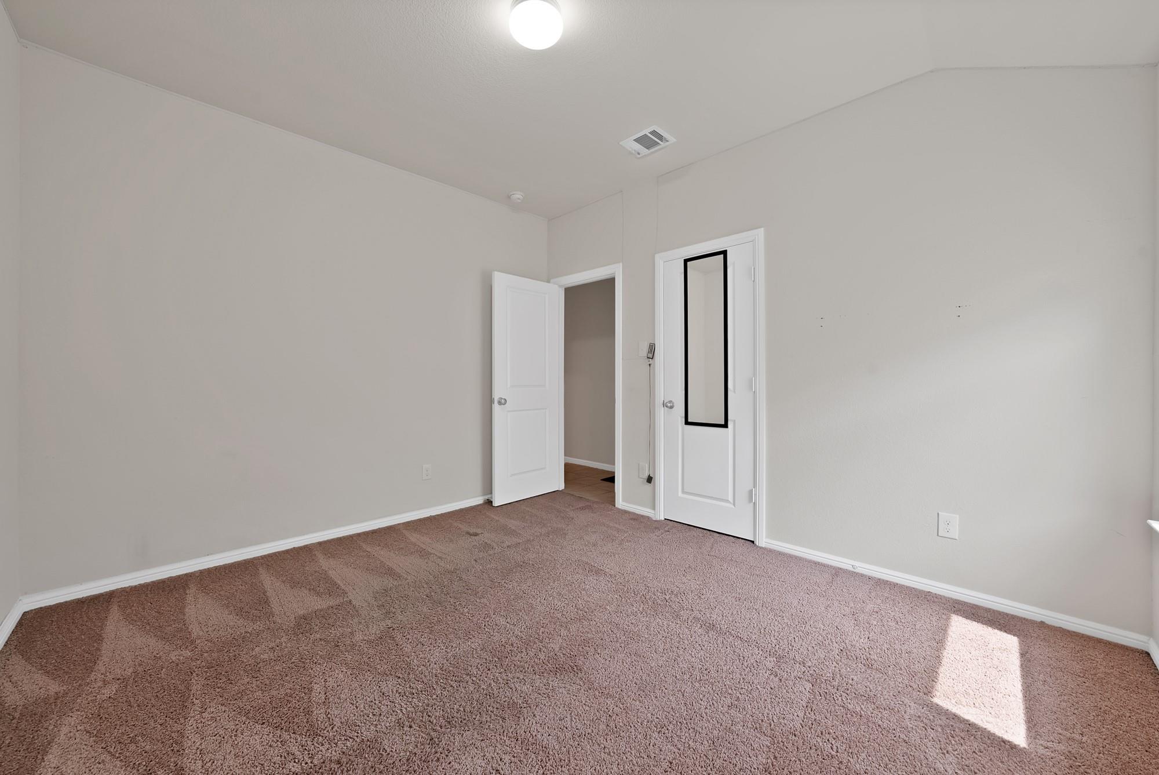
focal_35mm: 12
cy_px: 388
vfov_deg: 90.1
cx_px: 580
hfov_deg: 112.6
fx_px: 387
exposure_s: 1/5
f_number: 9
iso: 640
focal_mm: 12
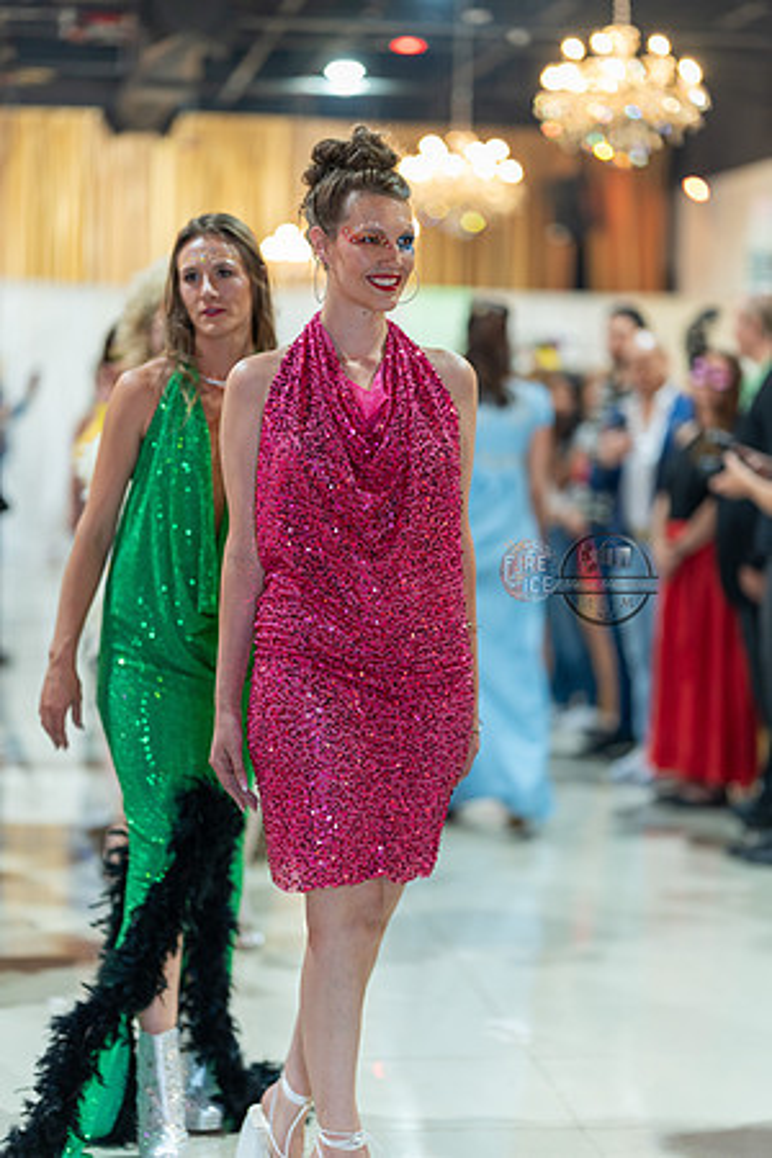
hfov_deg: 16.1
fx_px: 2734
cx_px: 386
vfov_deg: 23.9
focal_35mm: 85
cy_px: 579
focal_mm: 85
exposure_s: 1/160
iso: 320
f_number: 1.4
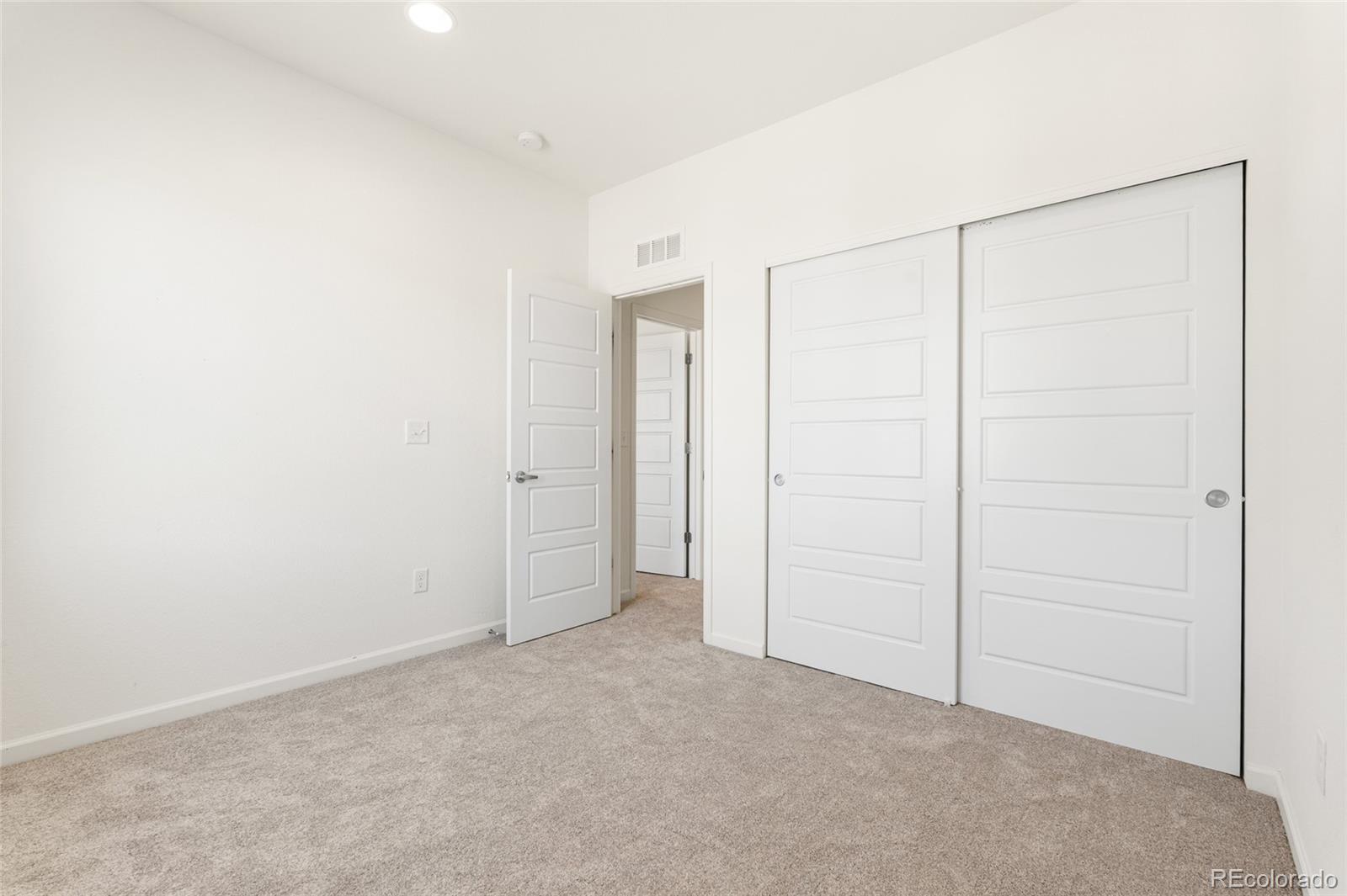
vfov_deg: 73.7
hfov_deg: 96.8
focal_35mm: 16
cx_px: 674
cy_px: 448
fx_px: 598
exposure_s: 1/6
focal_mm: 16
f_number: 8
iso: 160
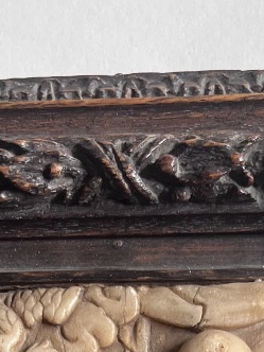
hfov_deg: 15.7
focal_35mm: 94
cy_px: 553
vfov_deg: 18.2
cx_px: 135
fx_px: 956
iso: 100
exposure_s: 1/122
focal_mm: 5.1
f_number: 1.6
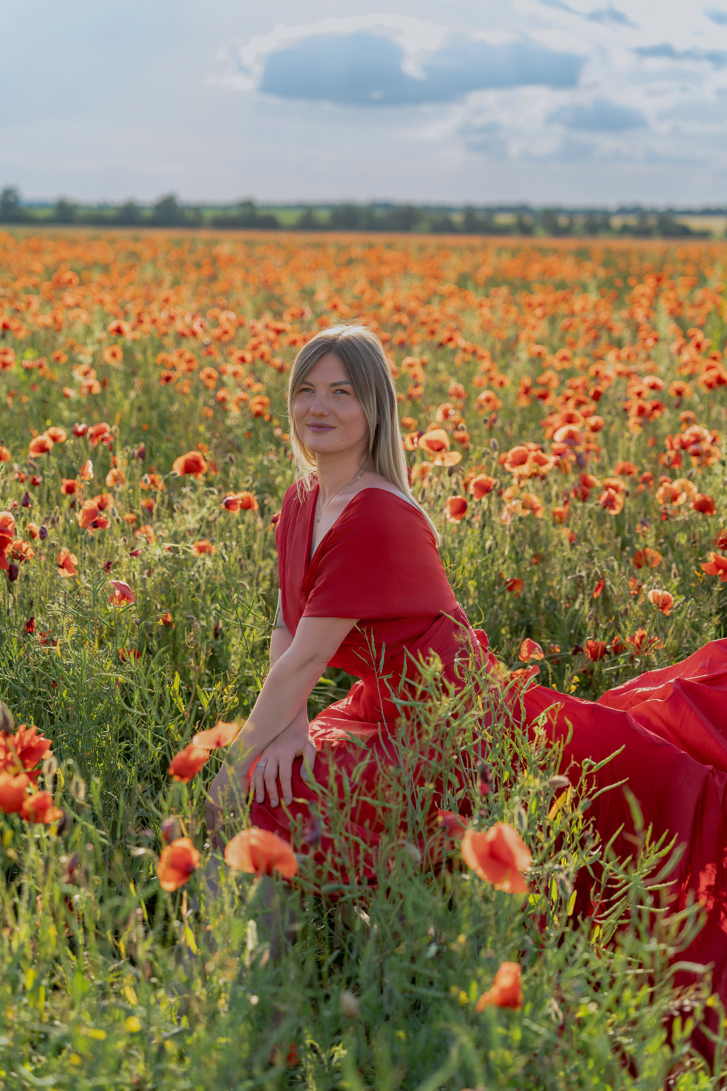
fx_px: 1999
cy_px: 546
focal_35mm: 66
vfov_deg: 30.5
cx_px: 364
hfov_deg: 20.6
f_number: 3.2
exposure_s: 1/800
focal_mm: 66
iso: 125
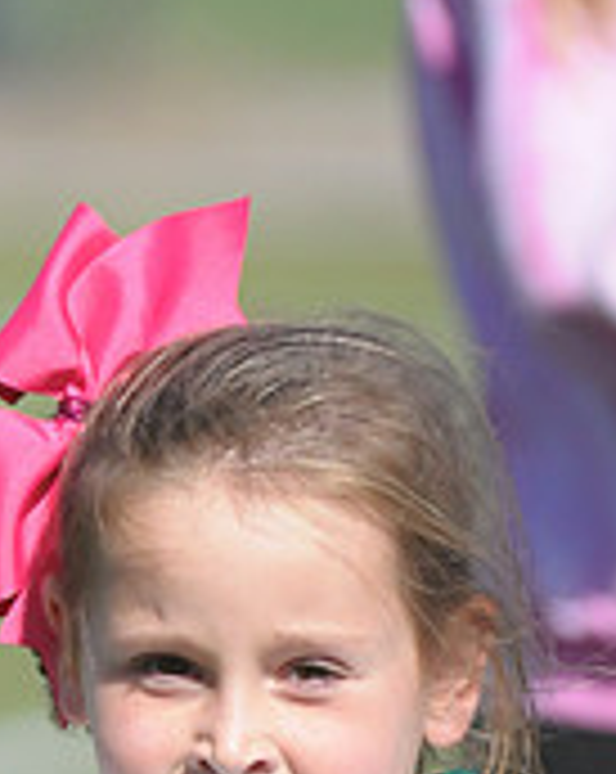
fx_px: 26049
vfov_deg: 1.7
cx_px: 200
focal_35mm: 1140
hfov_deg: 1.4
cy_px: 1170
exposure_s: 1/8000
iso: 1000
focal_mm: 240
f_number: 4
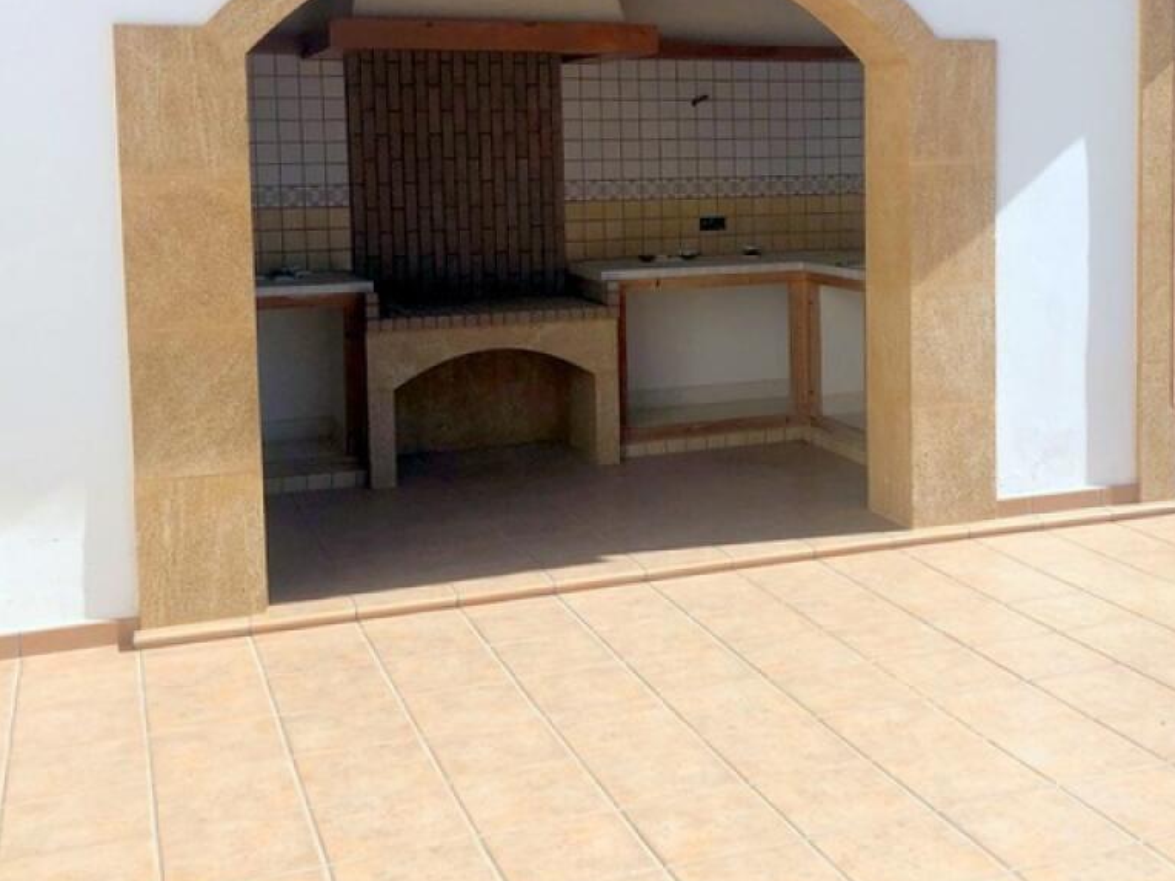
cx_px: 774
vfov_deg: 32.6
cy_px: 308
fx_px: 1494
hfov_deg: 42.4
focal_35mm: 44
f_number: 1.8
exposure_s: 1/2525
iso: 20
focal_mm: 3.99
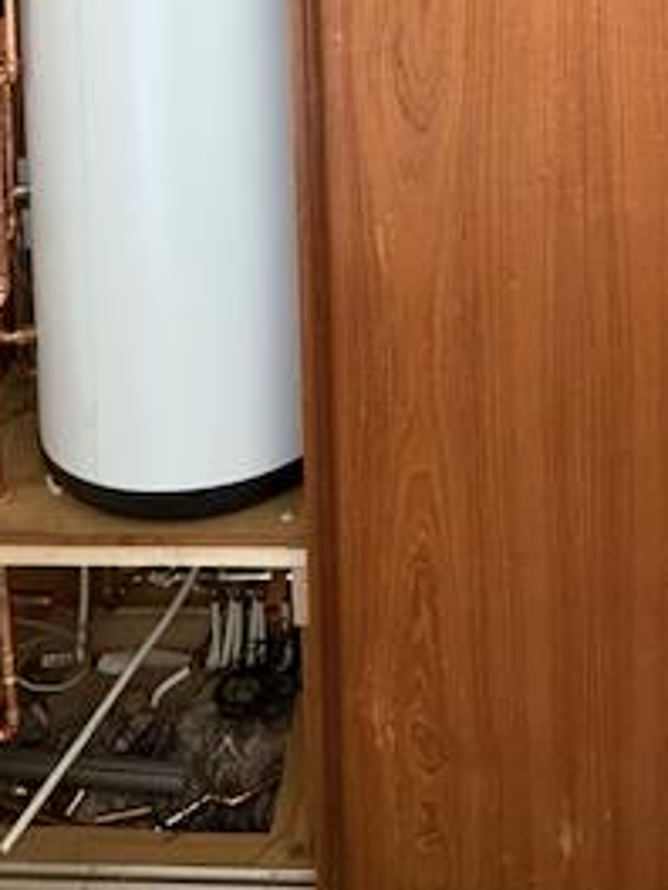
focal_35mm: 34
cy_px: -3
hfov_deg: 41.7
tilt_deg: -2.2
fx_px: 875
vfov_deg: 45.4
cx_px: 368
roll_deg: +1.6
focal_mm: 2.22
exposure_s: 1/60
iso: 400
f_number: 2.2
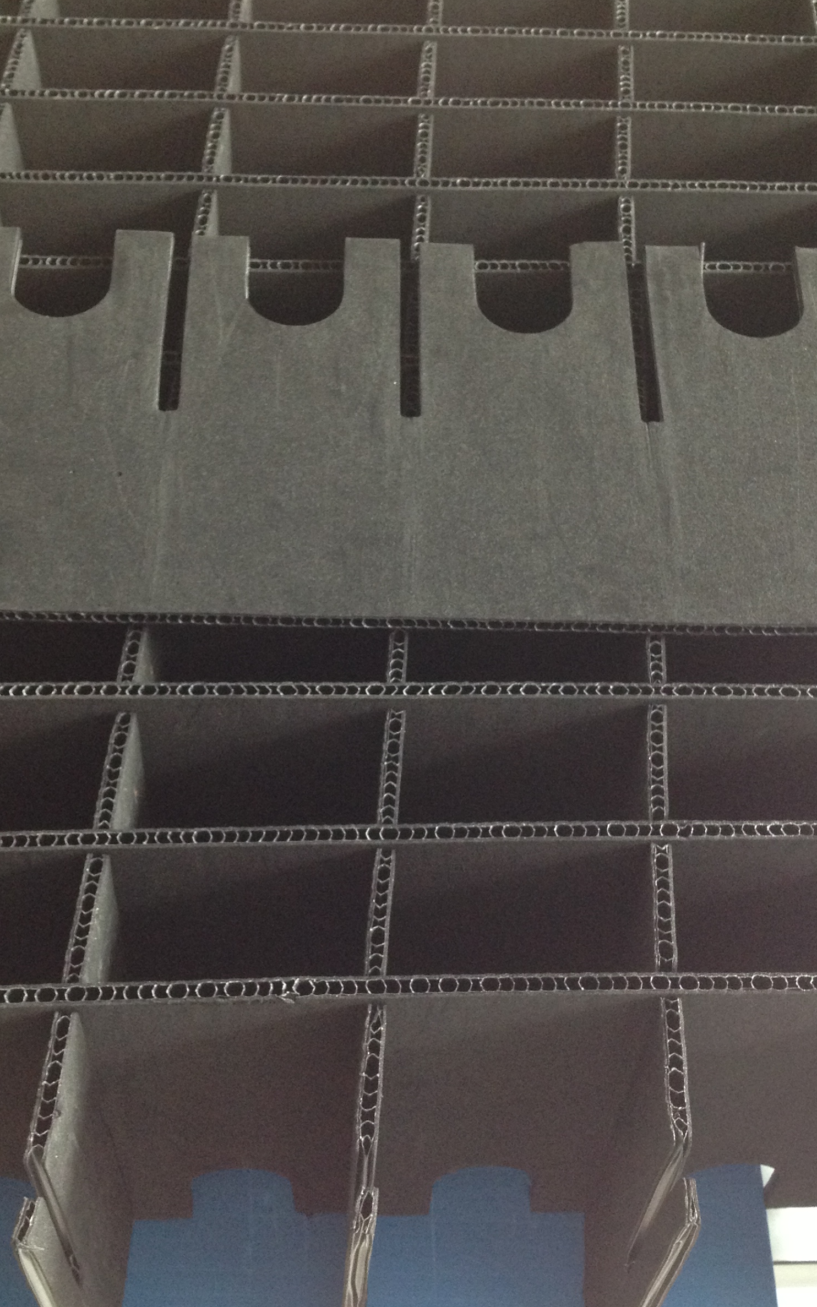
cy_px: 670
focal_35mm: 51
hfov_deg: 25.3
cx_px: 395
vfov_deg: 39.6
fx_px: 1817
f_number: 2.4
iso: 160
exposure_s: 1/20
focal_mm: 4.28
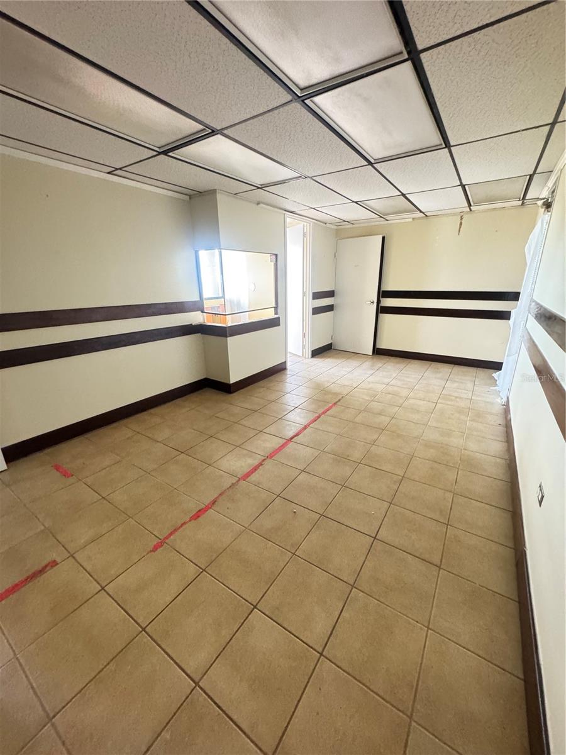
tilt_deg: -17.8
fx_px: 305
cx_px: 283
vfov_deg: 102.1
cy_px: 378
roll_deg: +1.0
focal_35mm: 14
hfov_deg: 85.7
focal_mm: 2.22
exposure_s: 1/60
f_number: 2.2
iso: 1000
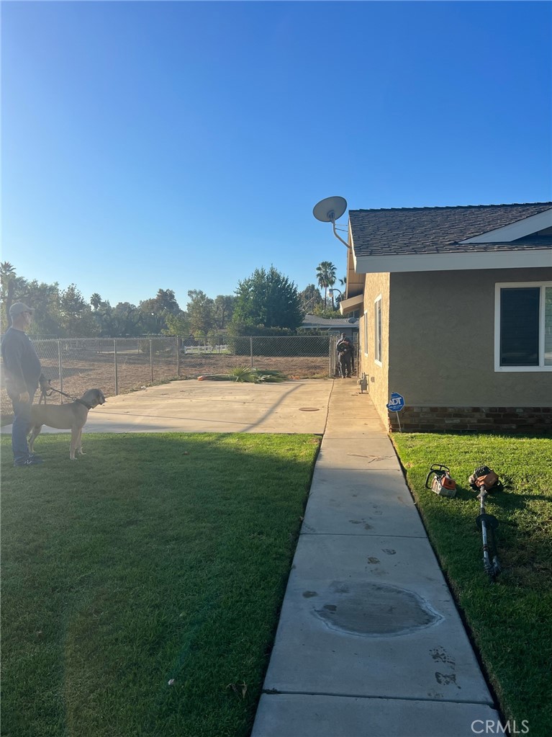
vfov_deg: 67.3
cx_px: 276
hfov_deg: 53.1
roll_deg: +0.6
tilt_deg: -1.4
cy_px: 368
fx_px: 553
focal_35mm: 26
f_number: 1.5
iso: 50
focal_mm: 5.7
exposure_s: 1/3571
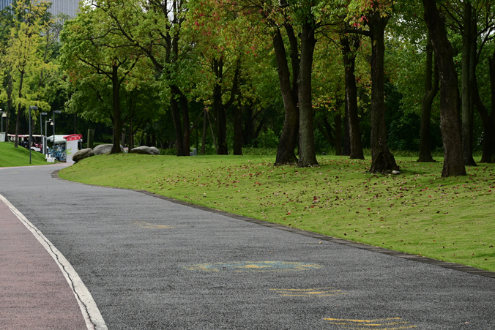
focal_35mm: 110
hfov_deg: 18.5
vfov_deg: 12.4
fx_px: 1513
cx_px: 124
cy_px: 48
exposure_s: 1/250
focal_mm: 62
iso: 125
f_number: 8
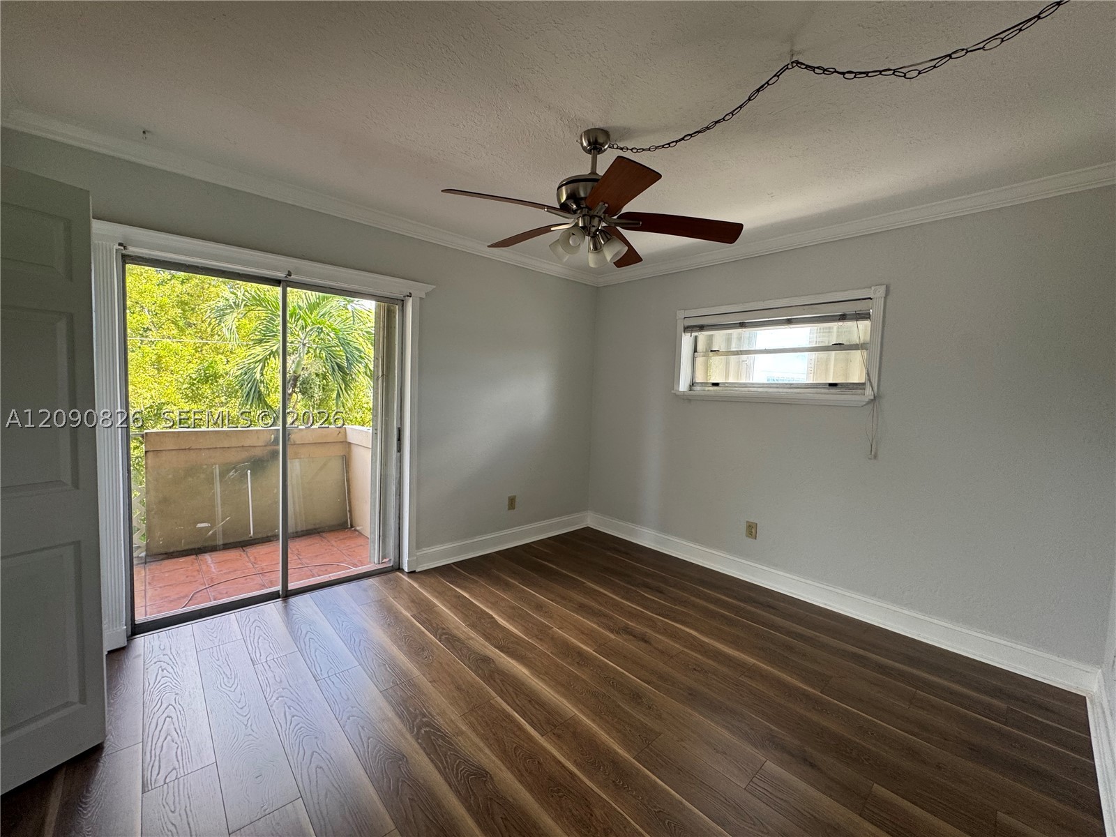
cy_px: 418
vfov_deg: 85.7
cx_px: 558
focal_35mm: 14
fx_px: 451
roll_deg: -2.7
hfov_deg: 102.1
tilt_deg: -4.3
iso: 100
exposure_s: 1/99
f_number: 2.2
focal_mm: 2.22
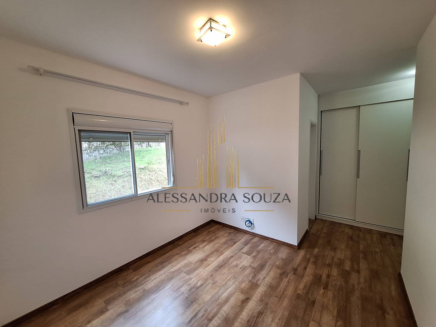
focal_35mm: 13
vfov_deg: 89.9
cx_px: 218
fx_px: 164
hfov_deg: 106.2
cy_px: 164
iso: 125
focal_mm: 1.74
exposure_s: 1/40
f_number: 2.2
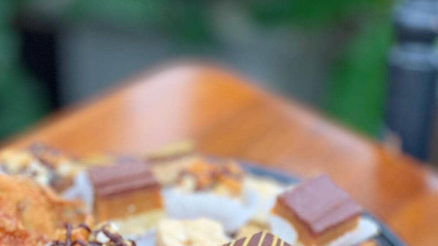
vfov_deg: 10.8
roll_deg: +1.1
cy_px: 240
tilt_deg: -35.8
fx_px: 1289
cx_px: 166
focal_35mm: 111
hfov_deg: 19.3
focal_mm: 6
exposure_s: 1/120
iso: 50
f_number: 2
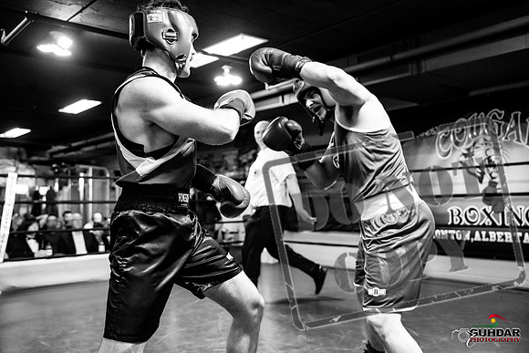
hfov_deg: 54.4
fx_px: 514
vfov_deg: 37.9
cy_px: 176
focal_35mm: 35
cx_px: 264
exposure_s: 1/1000
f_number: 2.8
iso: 10000
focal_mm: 35
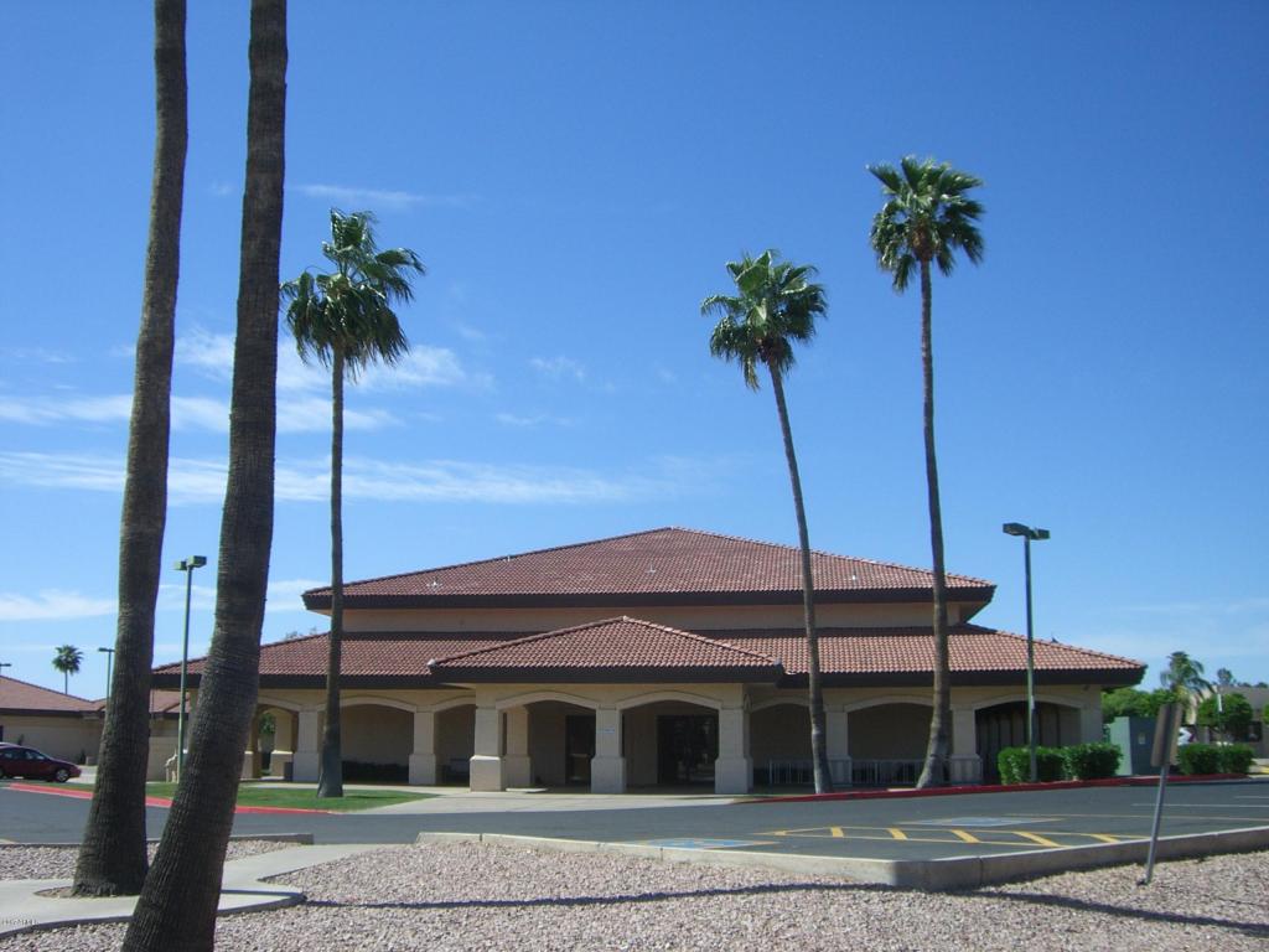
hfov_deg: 49.0
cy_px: 476
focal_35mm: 38
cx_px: 634
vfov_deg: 37.7
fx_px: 1393
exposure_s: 1/640
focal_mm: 6.2
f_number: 4.3
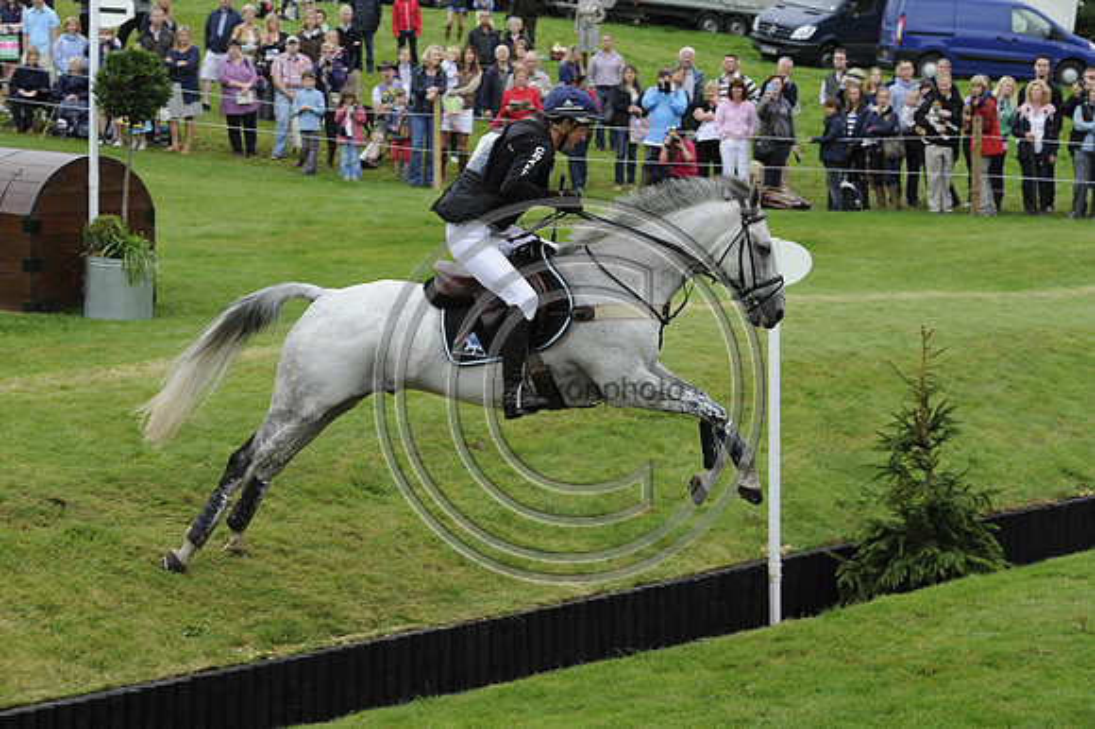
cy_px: 364
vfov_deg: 13.0
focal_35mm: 105
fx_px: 3192
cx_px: 548
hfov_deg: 19.5
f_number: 7.1
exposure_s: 1/640
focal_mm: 105
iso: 1600
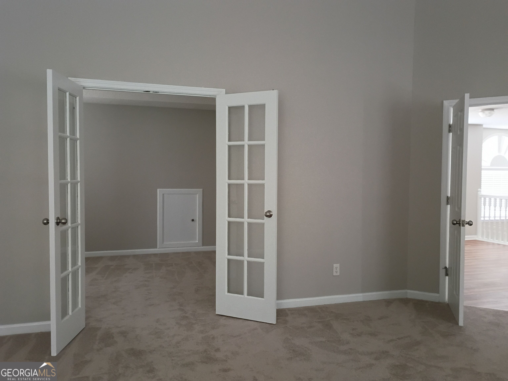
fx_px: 426
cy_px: 190
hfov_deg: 61.7
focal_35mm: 29
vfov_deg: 48.2
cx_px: 254
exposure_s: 1/30
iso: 1302
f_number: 1.8
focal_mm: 4.27
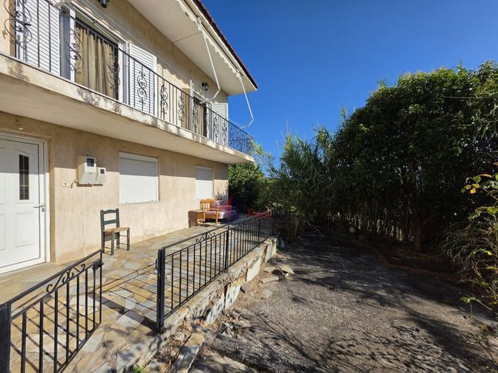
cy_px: 186
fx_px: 187
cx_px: 249
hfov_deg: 106.2
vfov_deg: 89.9
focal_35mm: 13
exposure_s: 1/2593
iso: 32
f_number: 1.9
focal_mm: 2.2
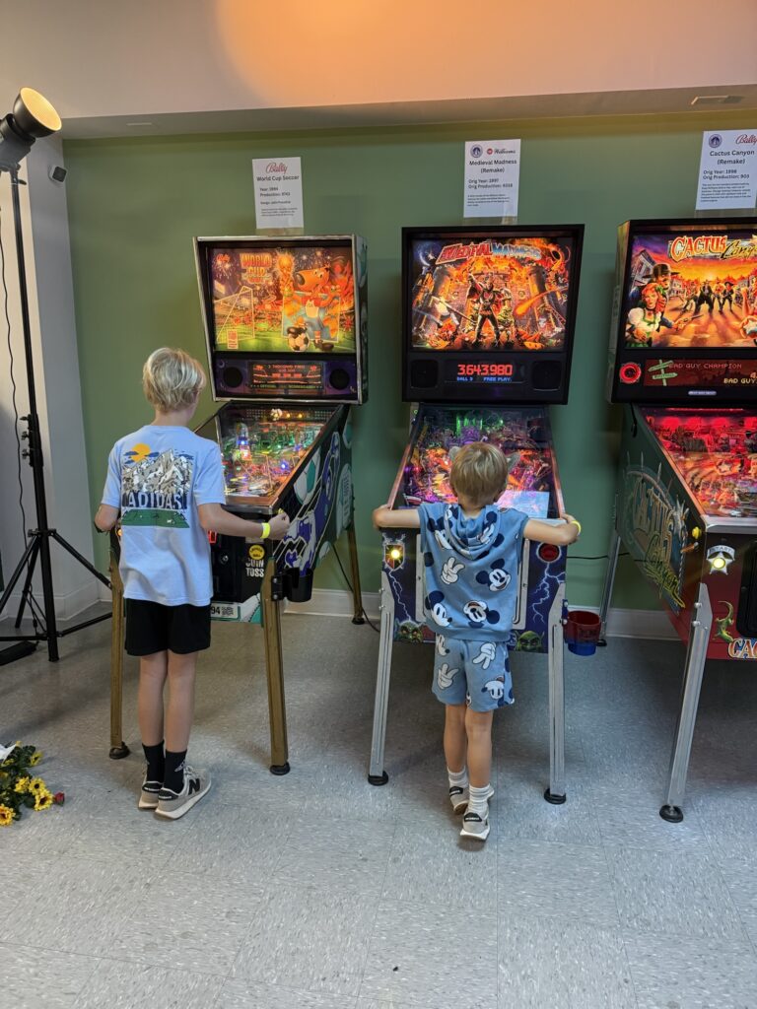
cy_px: 504
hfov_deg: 56.8
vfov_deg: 71.6
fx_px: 700
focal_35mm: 24
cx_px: 378
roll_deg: -1.3
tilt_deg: -11.6
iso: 320
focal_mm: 6.76
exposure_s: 1/60
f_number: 1.78
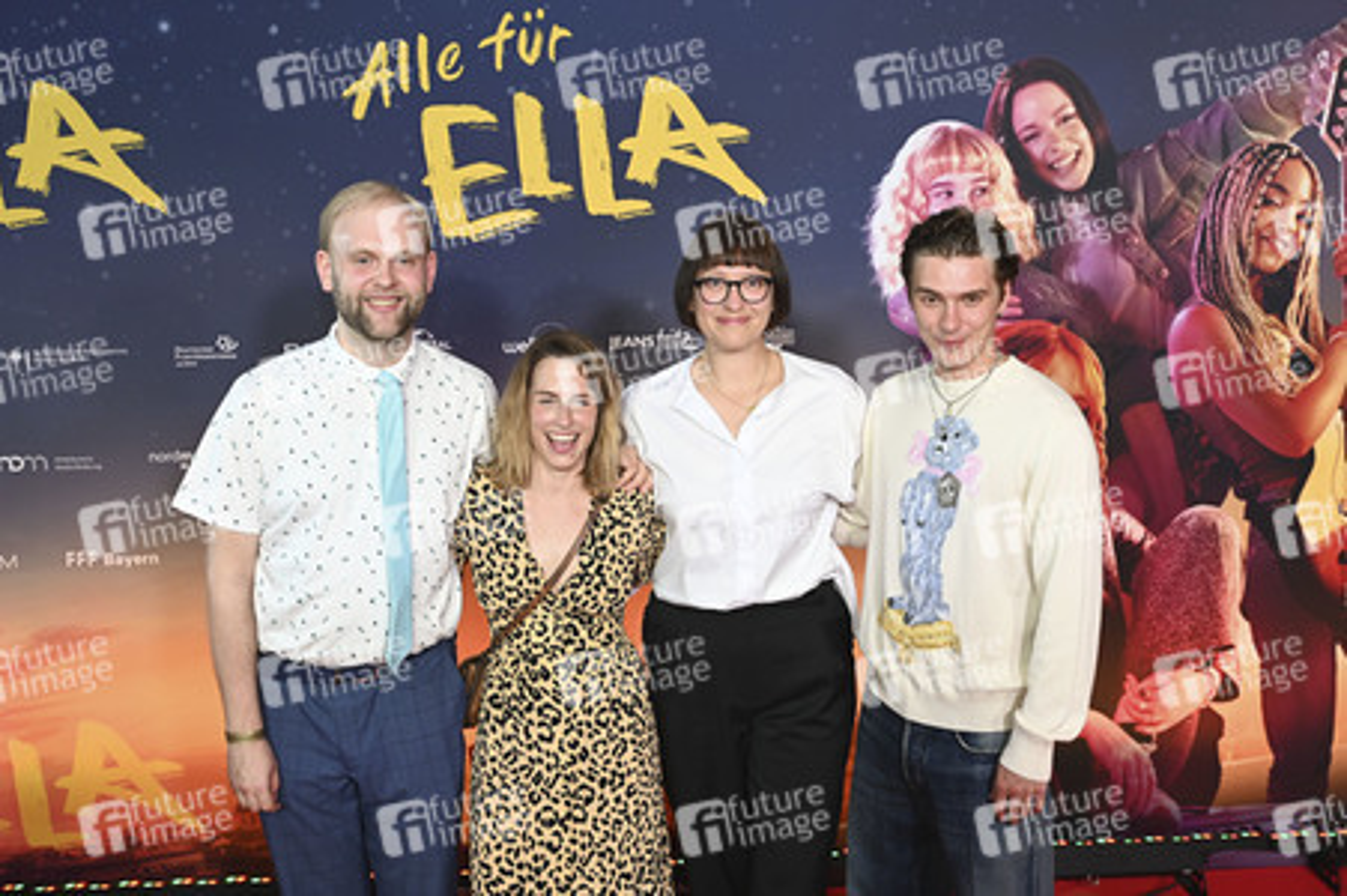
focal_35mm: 35
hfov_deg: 54.5
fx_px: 1309
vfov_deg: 37.8
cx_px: 674
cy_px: 448
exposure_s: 1/160
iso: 1000
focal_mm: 35
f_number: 4.5
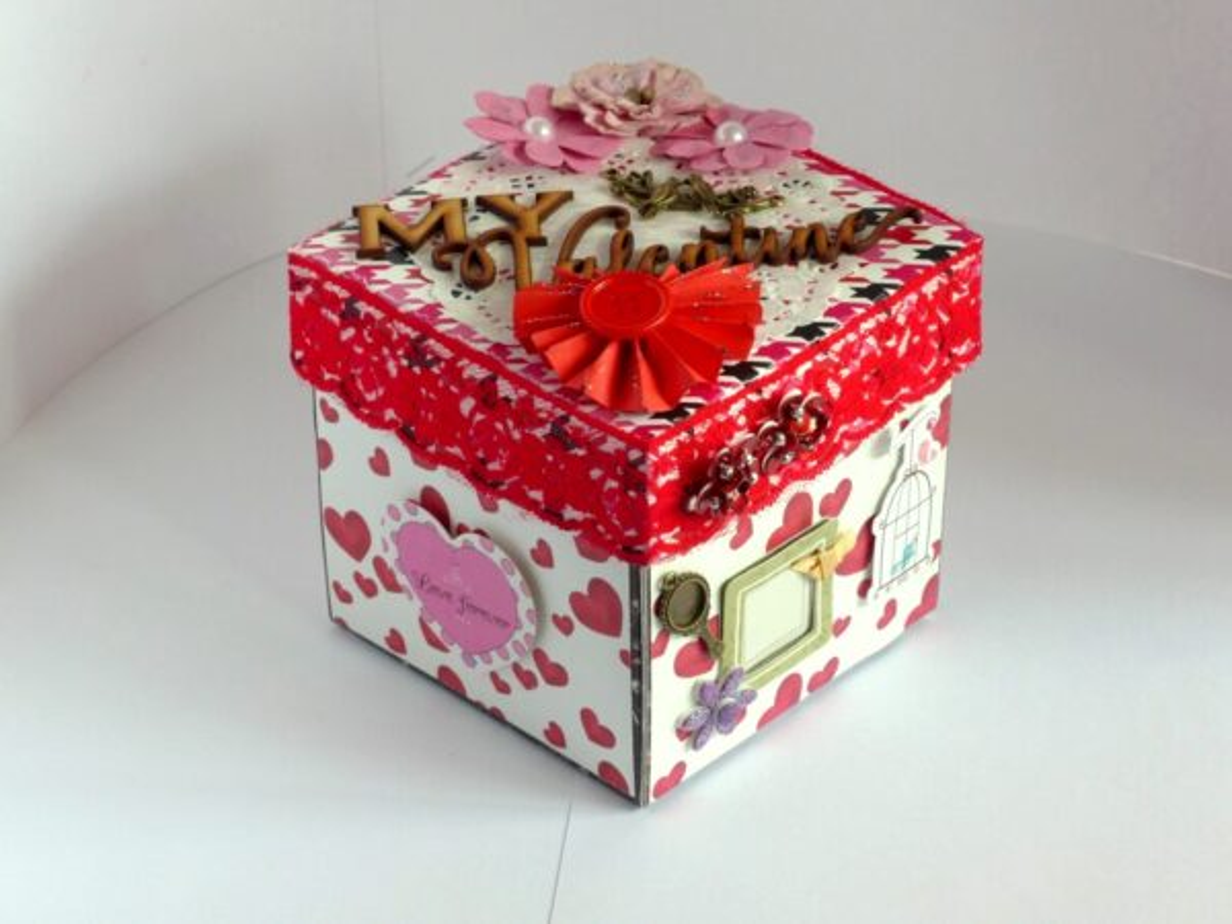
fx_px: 3986
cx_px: 616
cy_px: 462
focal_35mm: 112
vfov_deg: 13.2
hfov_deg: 17.6
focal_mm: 20.1
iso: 200
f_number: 4.5
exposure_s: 1/100
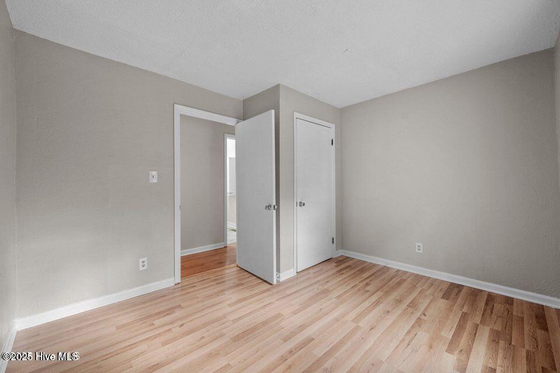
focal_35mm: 14
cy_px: 186
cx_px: 280
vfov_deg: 81.2
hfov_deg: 104.3
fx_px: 218
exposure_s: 1/3
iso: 640
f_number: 7.1
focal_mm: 14
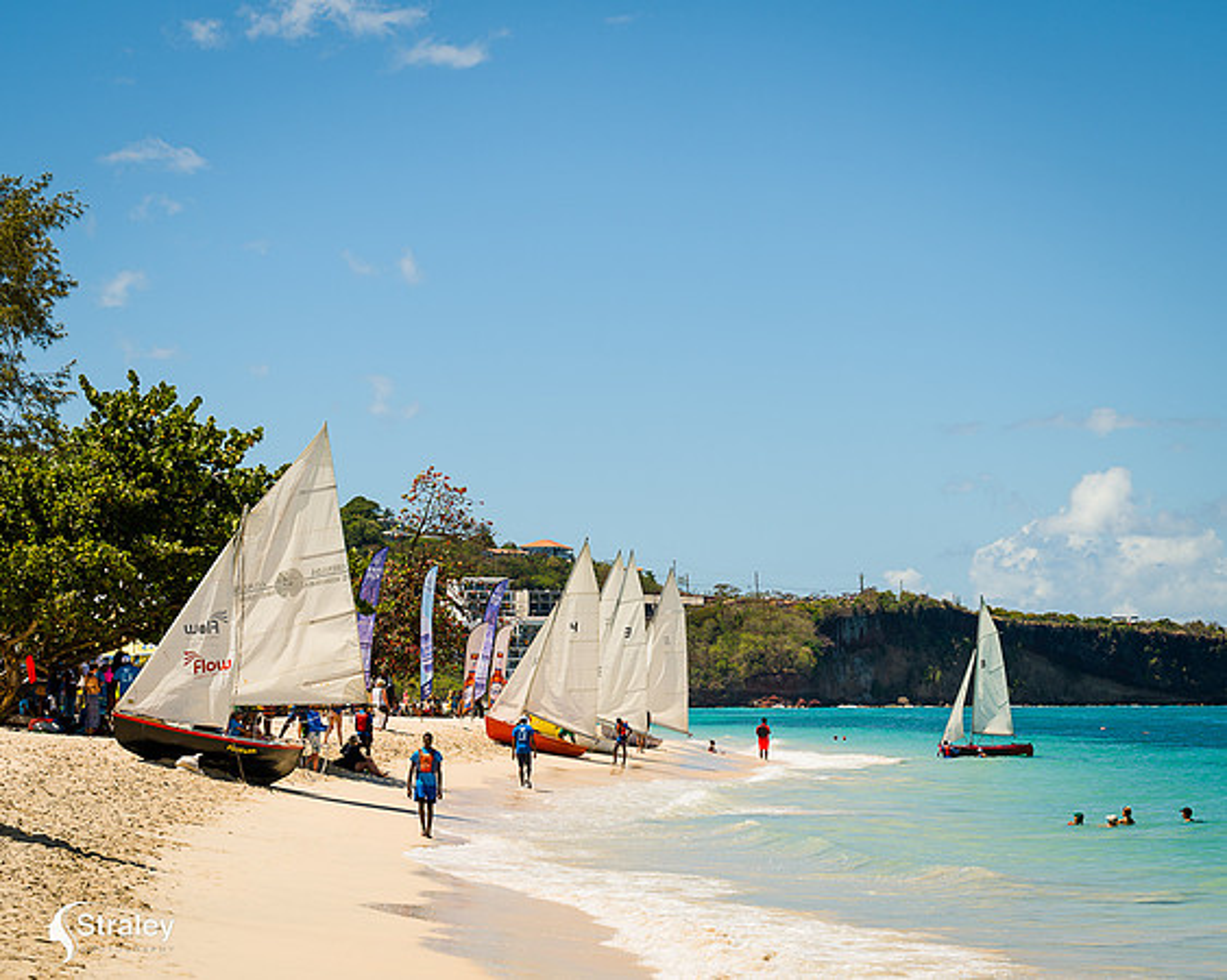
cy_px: 491
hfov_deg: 20.1
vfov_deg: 16.1
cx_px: 646
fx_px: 3469
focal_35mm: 96
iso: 80
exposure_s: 1/320
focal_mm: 83
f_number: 8
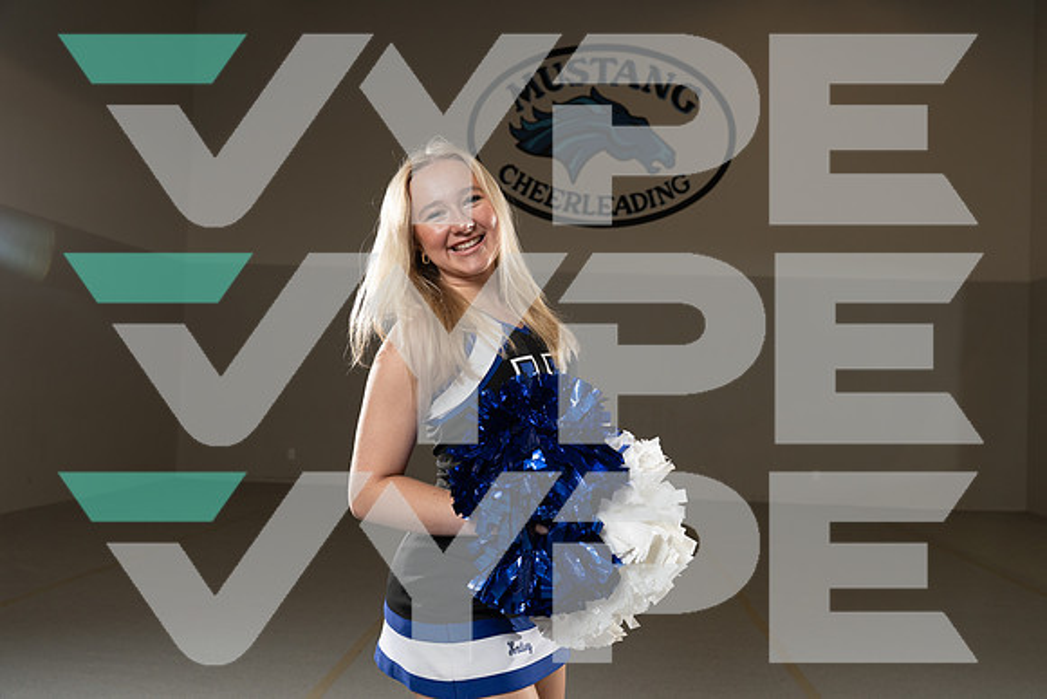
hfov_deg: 55.8
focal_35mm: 34
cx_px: 524
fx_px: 989
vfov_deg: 38.9
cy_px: 350
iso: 500
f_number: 5.6
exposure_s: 1/250
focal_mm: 34
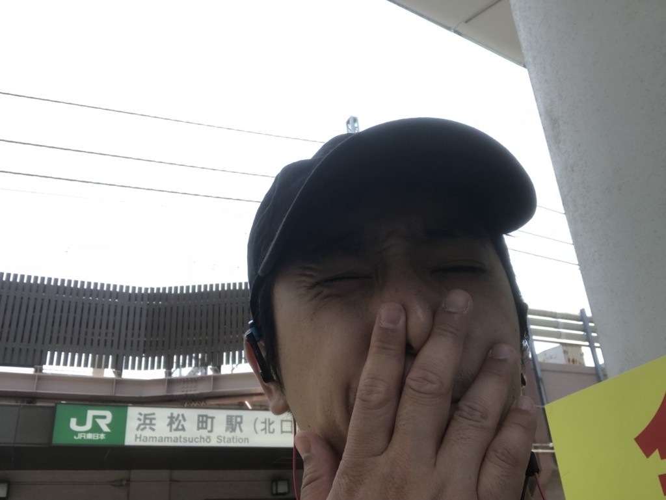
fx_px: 616
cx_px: 333
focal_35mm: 32
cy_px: 250
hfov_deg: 56.8
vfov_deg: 44.2
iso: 25
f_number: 2.2
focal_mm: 2.87
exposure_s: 1/288
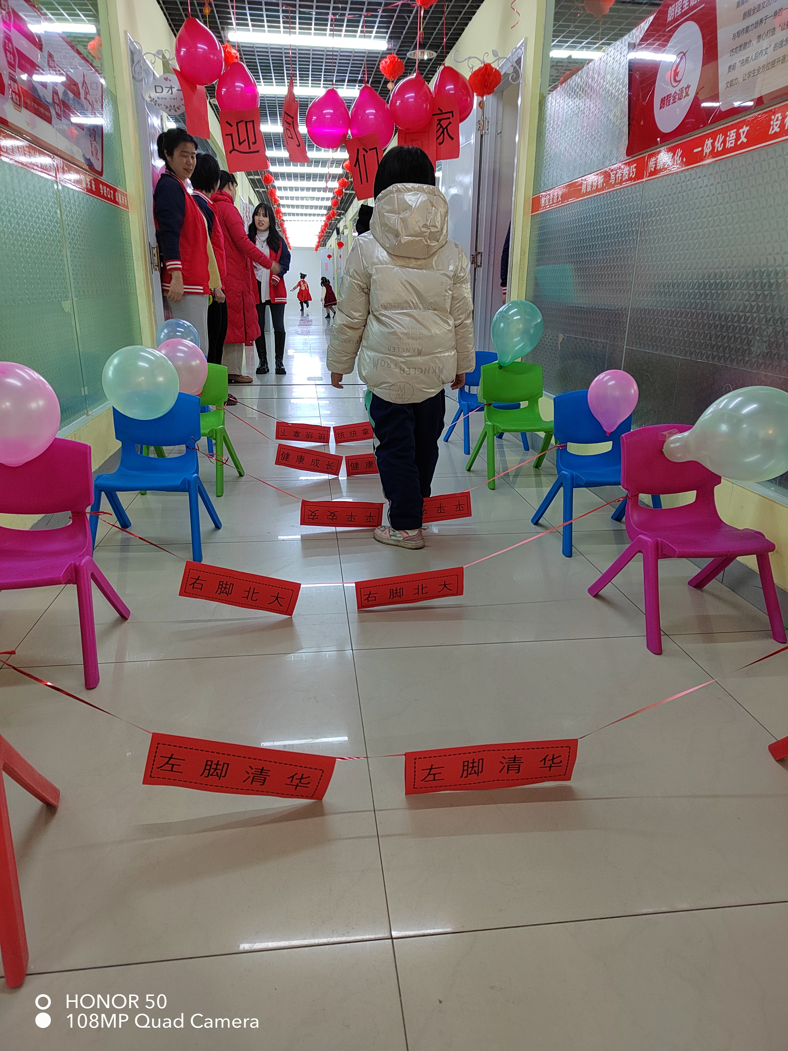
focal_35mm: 23
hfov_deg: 58.9
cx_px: 394
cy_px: 526
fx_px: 698
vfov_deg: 73.9
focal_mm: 5.52
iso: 1172
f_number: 1.9
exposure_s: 1/50
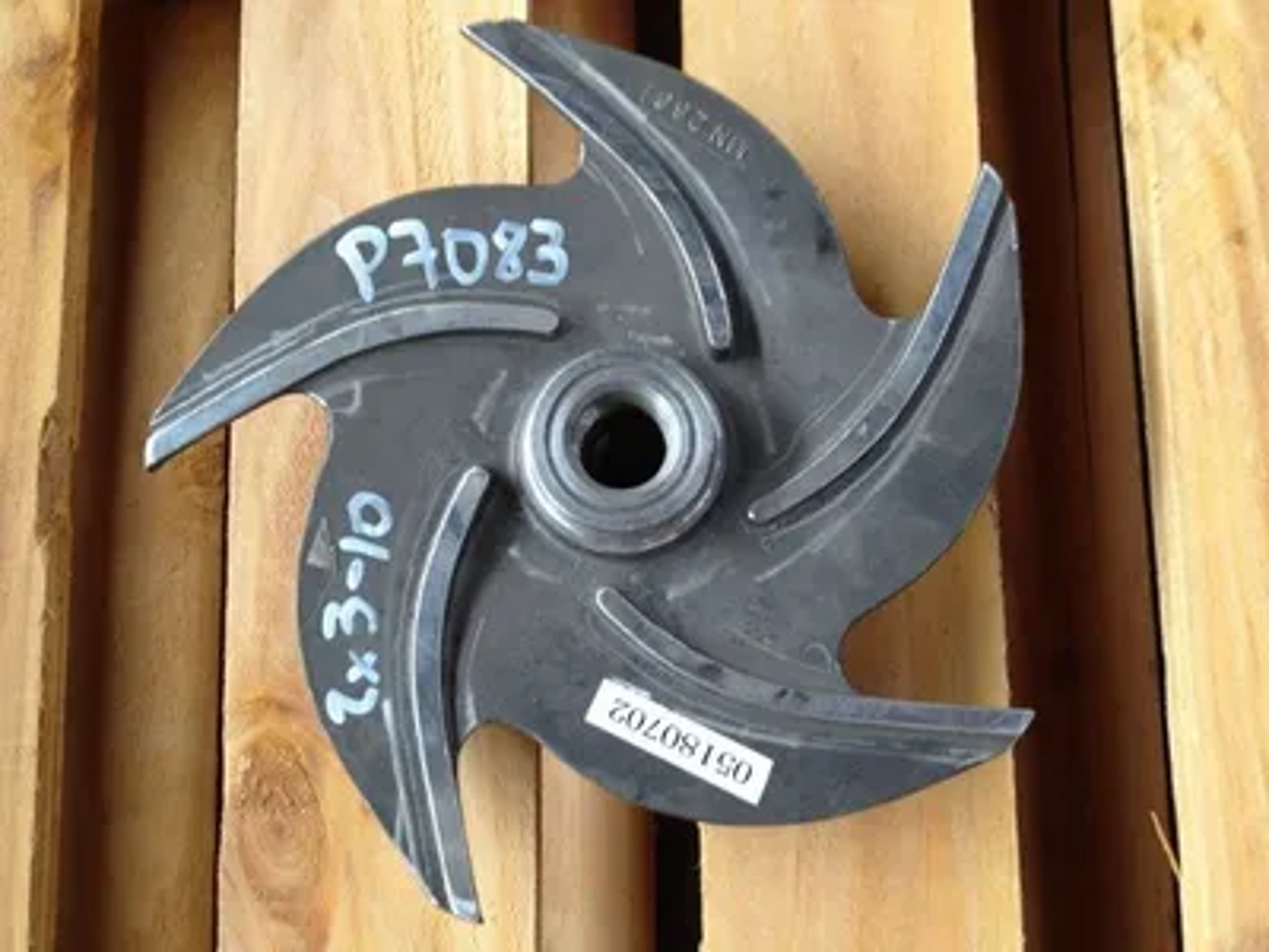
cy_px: 476
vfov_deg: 40.7
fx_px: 1283
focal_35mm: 35
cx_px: 634
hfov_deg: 52.6
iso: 50
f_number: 2.4
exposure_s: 1/20
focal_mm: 4.28
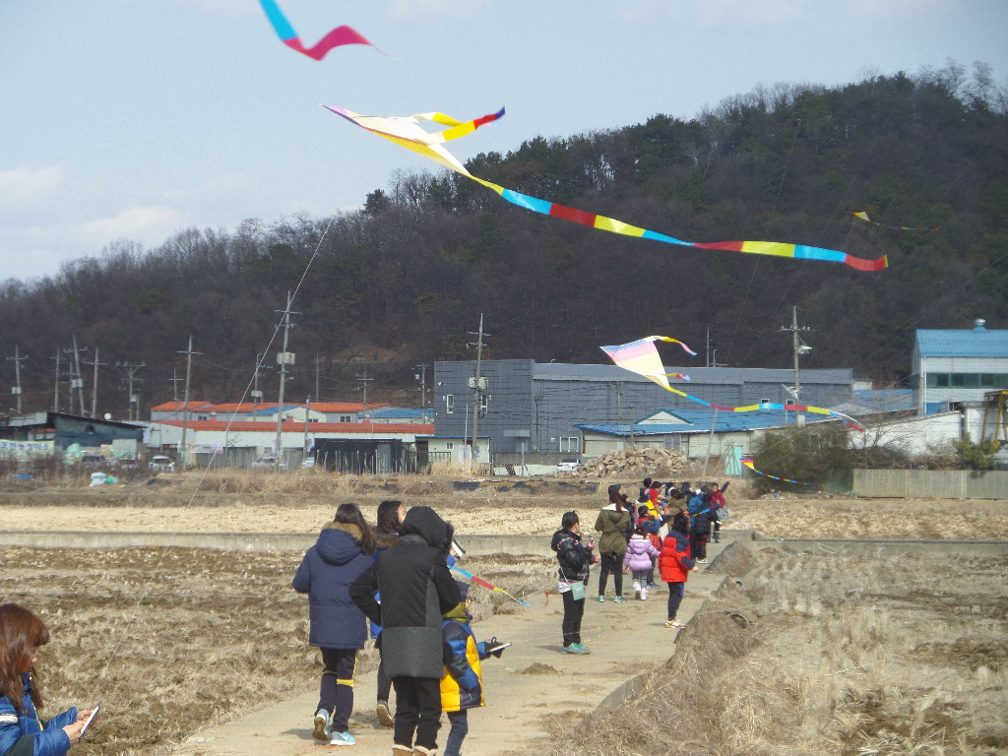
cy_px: 378
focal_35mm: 178
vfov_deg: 8.3
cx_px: 504
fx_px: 5183
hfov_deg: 11.1
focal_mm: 28.9
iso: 100
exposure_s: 1/500
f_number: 4.4
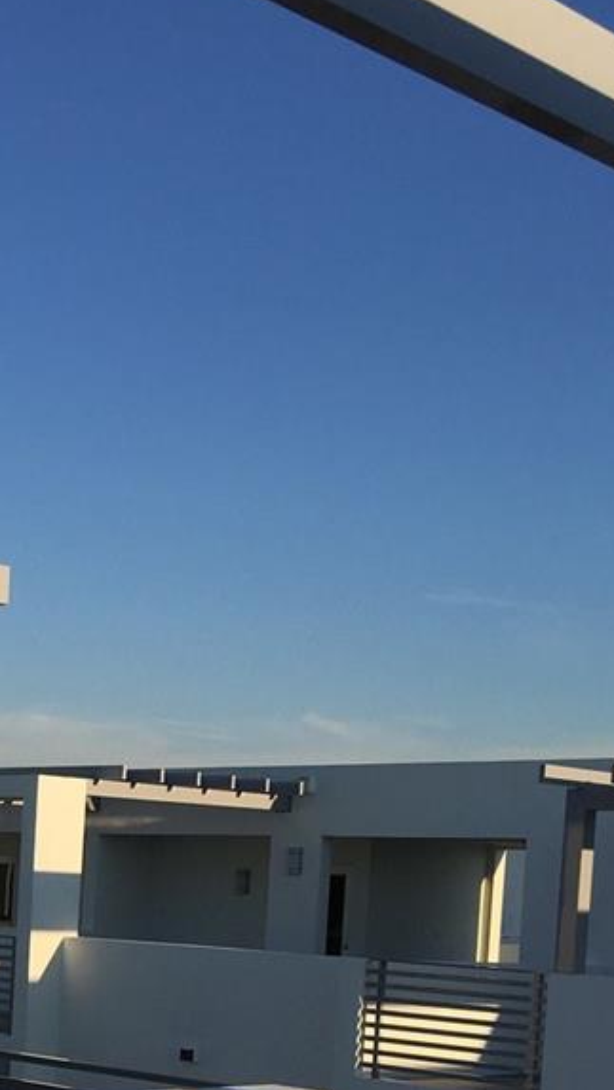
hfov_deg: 17.3
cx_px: -163
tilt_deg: -2.3
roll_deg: -3.6
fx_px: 1910
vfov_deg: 30.2
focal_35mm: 66
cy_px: 1025
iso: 25
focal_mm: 4.15
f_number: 2.2
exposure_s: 1/2404
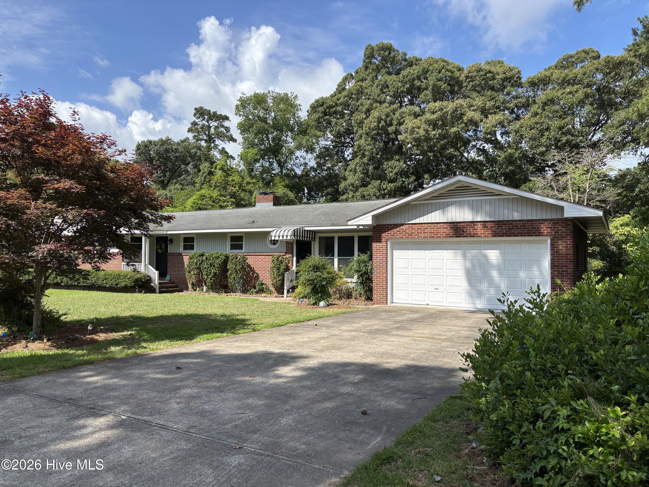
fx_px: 487
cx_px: 324
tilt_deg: +2.1
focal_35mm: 26
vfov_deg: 53.1
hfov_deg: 67.3
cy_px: 244
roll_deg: -0.7
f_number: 1.6
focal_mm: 5.96
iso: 50
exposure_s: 1/2288
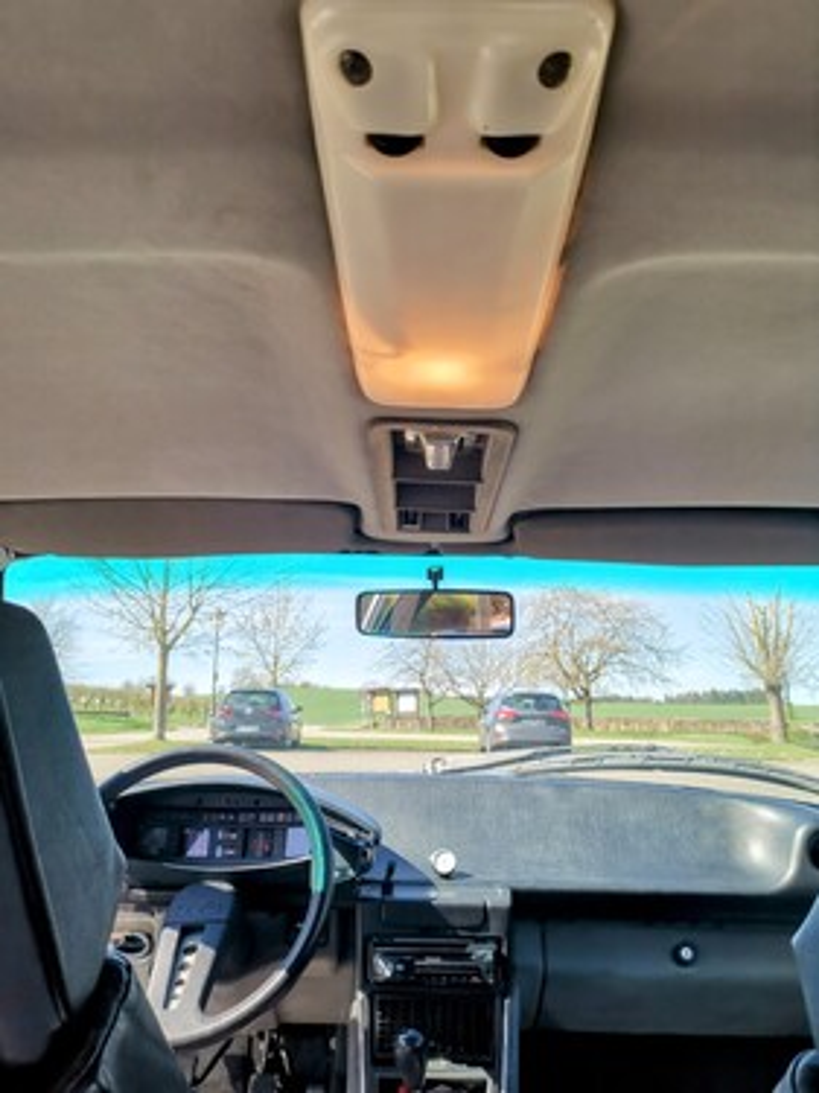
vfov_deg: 65.3
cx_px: 410
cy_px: 546
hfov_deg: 51.3
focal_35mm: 27
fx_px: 852
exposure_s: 1/704
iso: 50
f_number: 1.8
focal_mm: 5.58
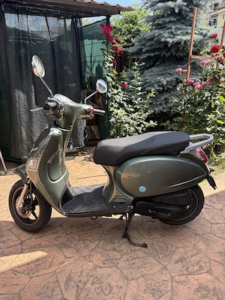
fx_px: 225
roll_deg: +1.0
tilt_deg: -18.4
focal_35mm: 26
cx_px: 112
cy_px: 150
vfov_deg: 67.3
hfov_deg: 53.1
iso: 64
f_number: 1.6
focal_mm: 5.96
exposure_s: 1/820
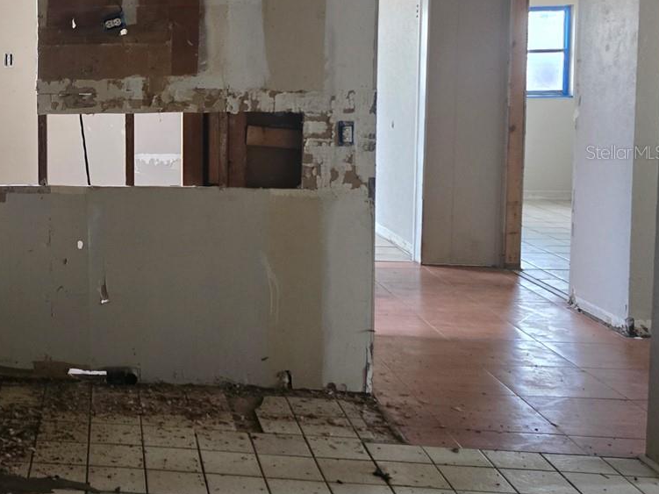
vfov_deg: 29.4
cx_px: -33
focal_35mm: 49
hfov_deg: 34.5
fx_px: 933
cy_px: 152
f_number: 1.7
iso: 1250
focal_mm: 6.3
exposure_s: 1/60
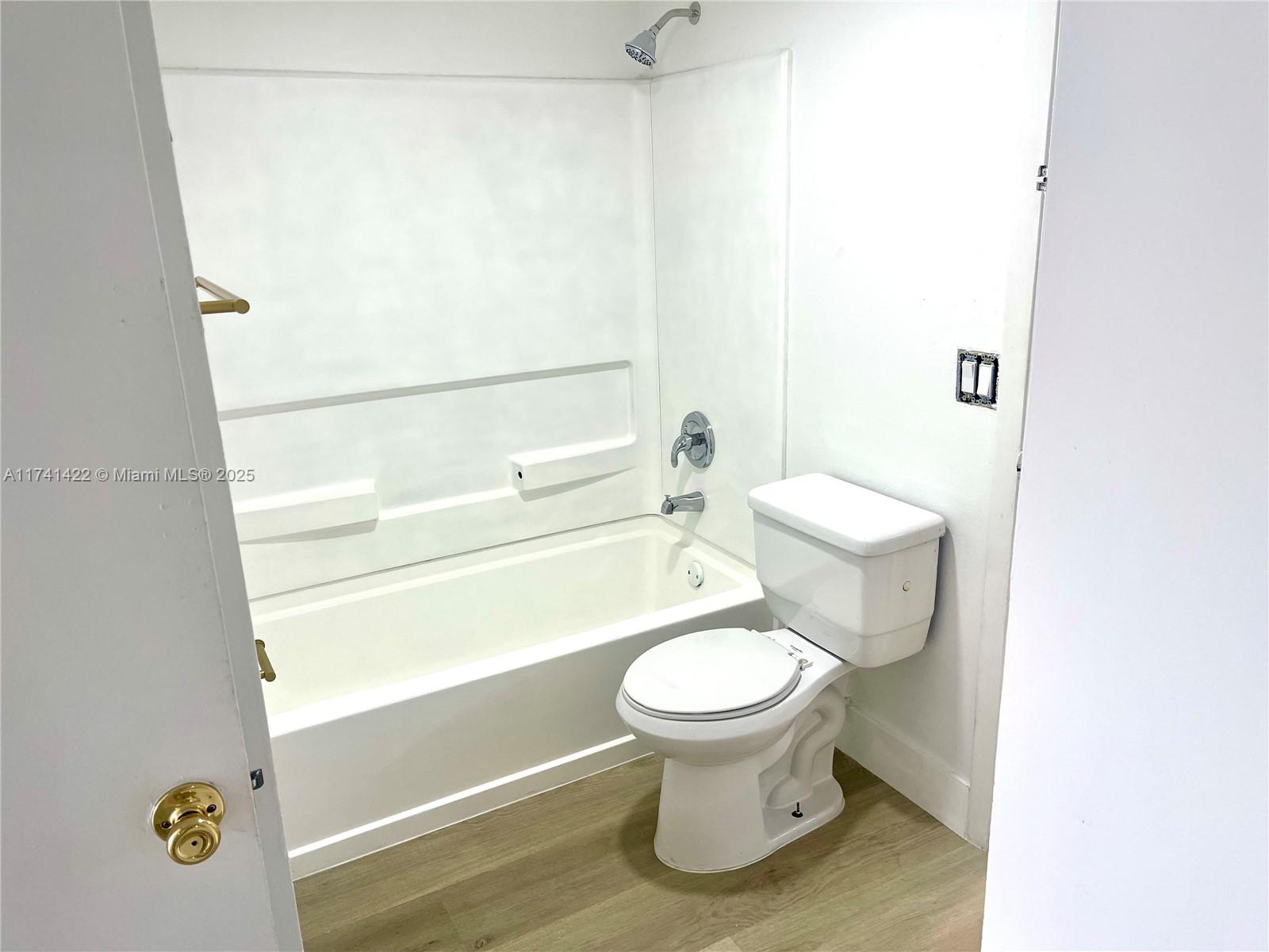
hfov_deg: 69.4
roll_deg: +1.8
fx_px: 916
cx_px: 634
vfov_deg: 54.9
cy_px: 476
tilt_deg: -17.2
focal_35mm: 25
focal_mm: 5.1
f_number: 1.6
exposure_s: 1/120
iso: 64
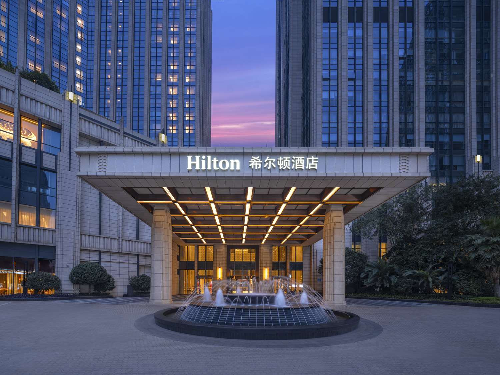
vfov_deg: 89.9
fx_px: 188
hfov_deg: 106.2
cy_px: 188
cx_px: 250
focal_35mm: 13
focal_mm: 17
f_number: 13
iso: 200
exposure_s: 4
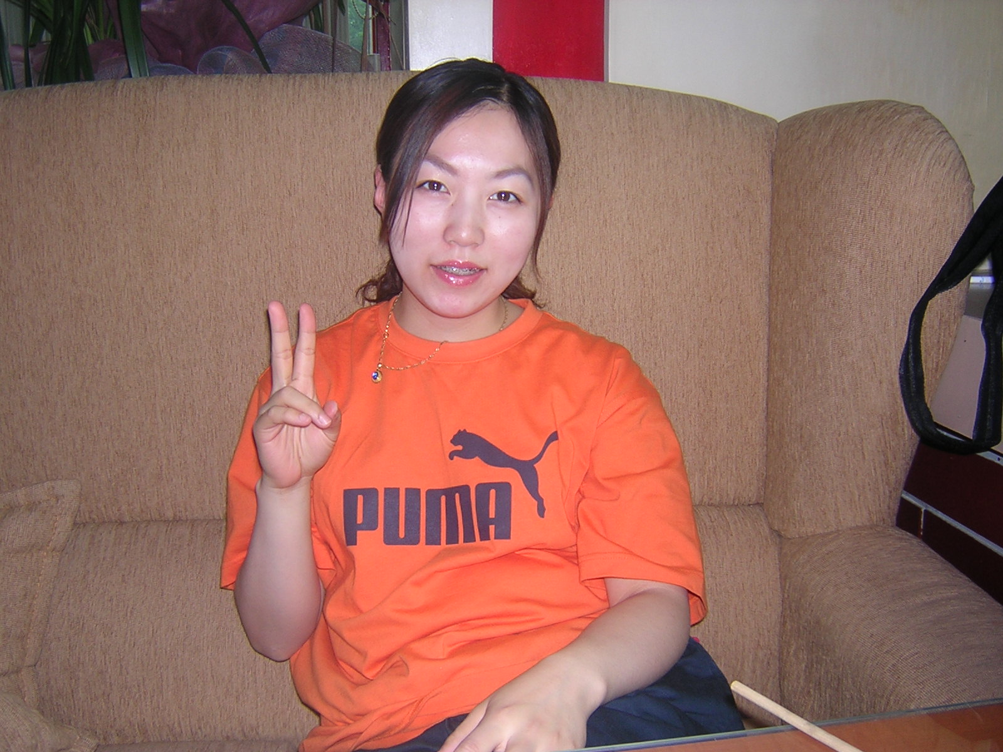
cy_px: 376
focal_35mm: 36
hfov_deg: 51.4
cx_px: 502
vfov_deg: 39.7
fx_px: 1043
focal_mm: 4.7
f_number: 2.6
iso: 100
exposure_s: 1/60.1
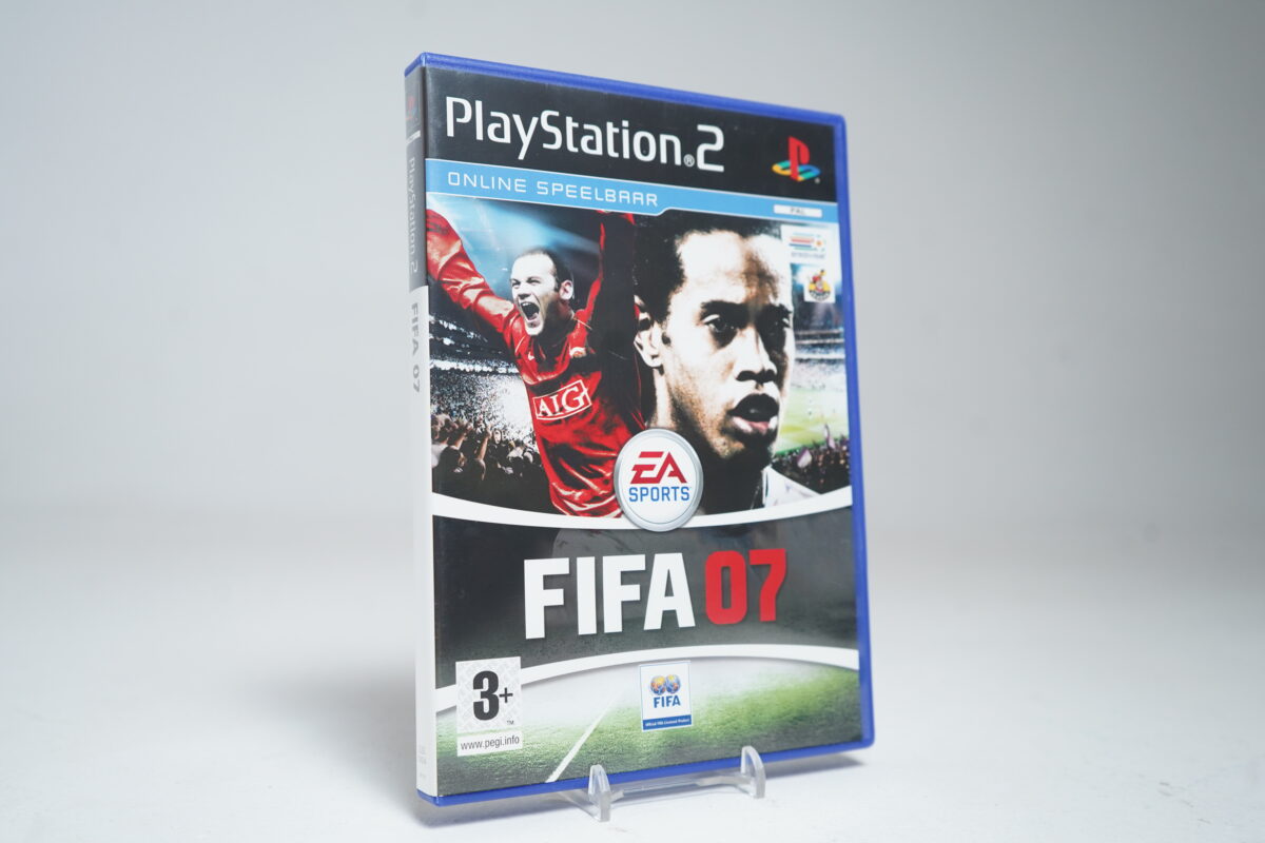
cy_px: 422
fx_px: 1195
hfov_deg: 55.8
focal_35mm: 34
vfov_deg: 38.9
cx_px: 632
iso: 1000
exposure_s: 1/40
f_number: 5
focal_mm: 34
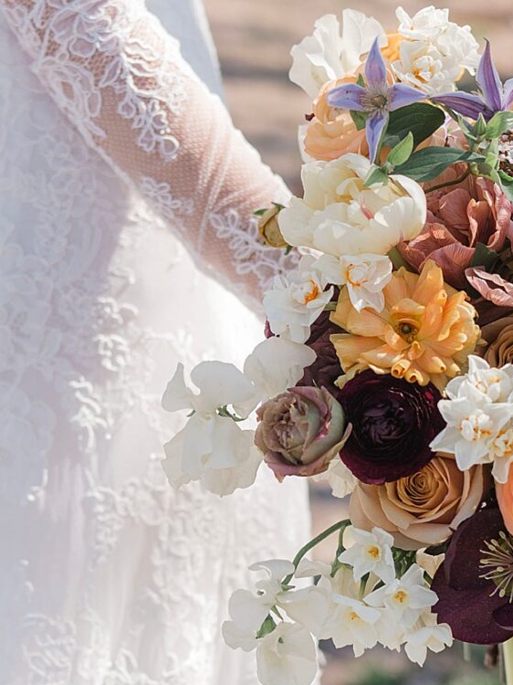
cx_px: 340
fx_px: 3242
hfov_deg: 9.0
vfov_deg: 12.1
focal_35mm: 164
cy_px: 374
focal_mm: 50
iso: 200
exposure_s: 1/1250
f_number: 2.8
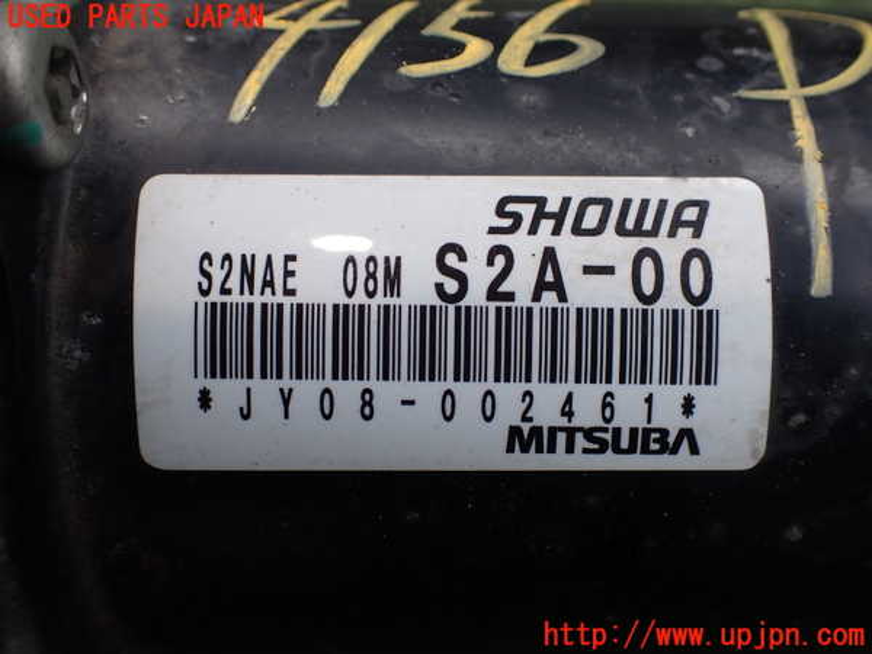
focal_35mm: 30
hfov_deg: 60.0
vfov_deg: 46.8
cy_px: 327
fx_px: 756
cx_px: 436
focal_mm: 5.4
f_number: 2.3
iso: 160
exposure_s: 1/125
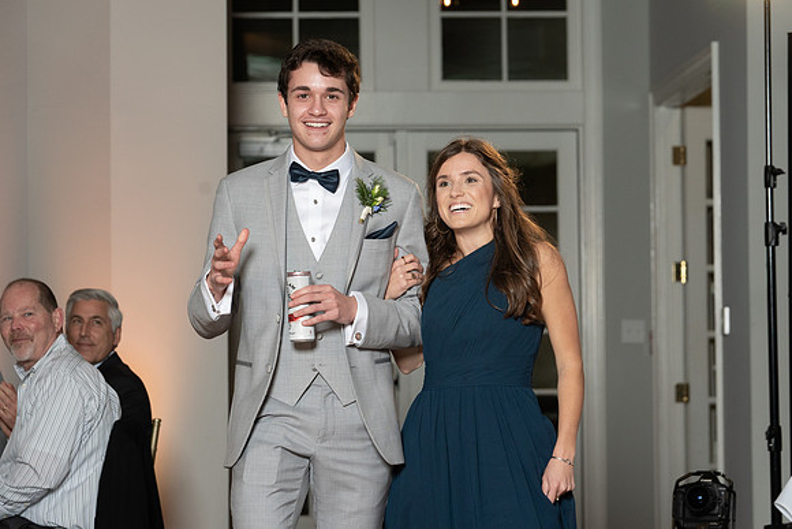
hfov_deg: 16.3
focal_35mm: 125
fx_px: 2758
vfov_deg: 10.9
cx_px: 421
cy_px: 271
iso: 2000
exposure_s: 1/200
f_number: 5.6
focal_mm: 117
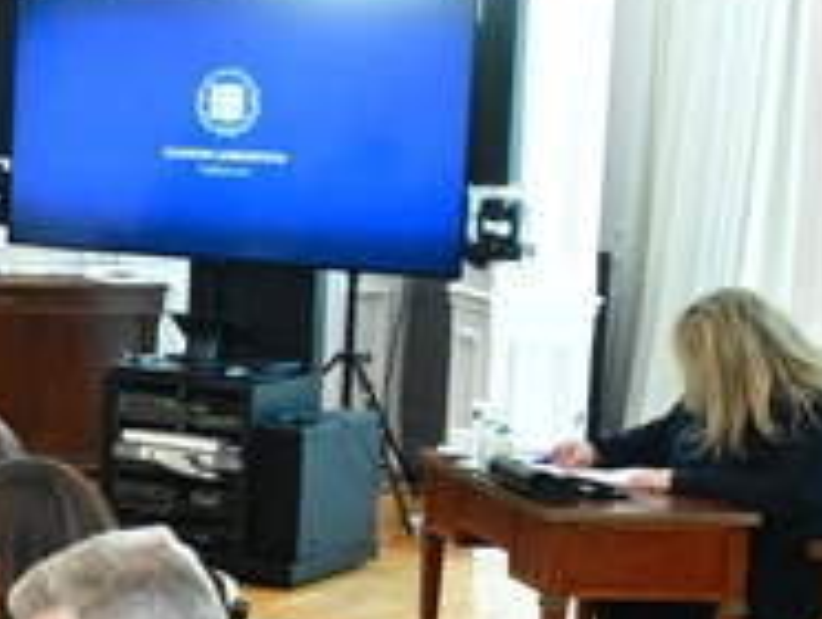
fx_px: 2948
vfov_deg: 12.0
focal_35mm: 124
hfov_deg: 14.4
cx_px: -530
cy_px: 360
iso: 8000
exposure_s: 1/400
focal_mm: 37
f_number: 5
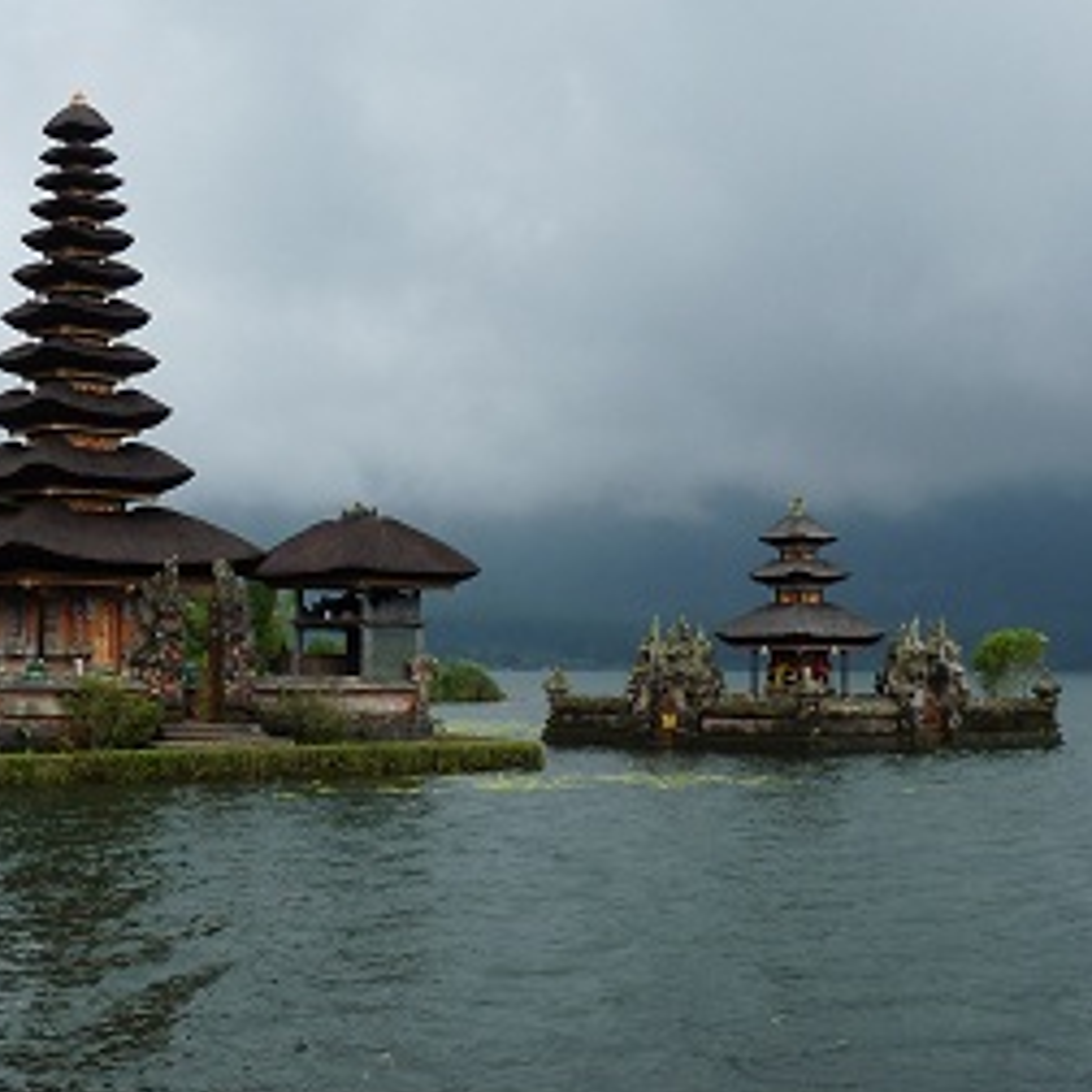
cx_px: 485
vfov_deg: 29.5
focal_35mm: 58
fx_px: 2070
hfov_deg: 29.5
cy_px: 585
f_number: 5
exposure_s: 1/200
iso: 100
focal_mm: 5.4
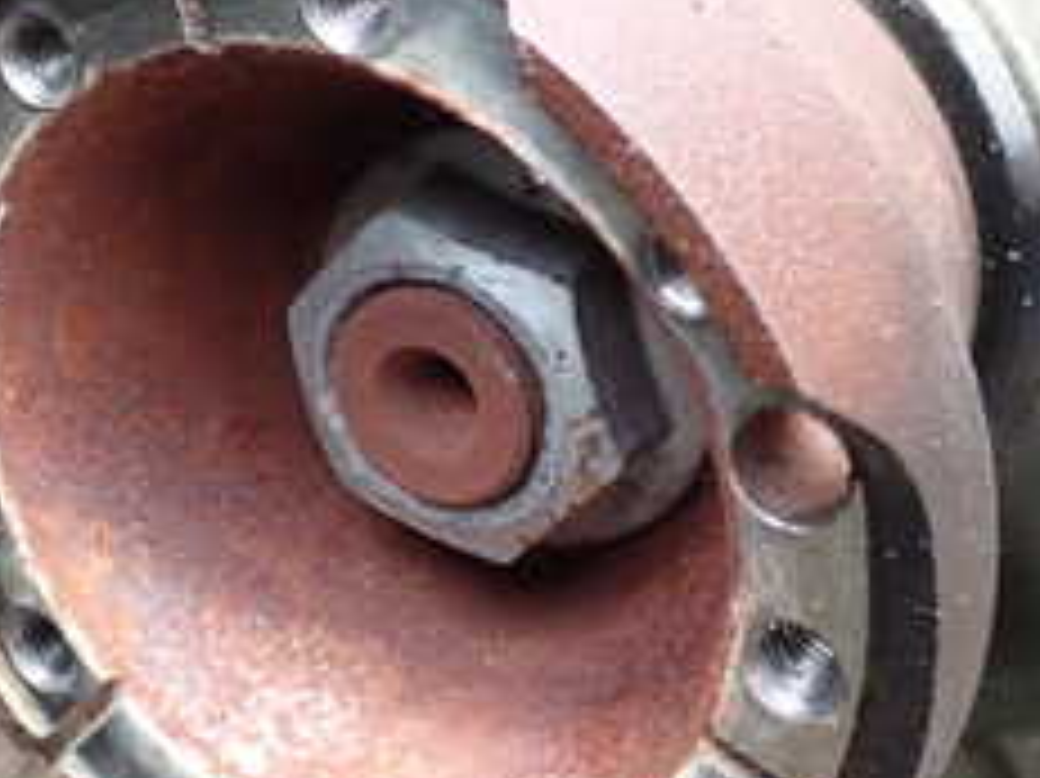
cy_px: 310
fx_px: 2342
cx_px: 383
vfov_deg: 18.9
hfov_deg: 25.0
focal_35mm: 78
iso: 100
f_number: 2.3
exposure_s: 1/100
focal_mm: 5.4
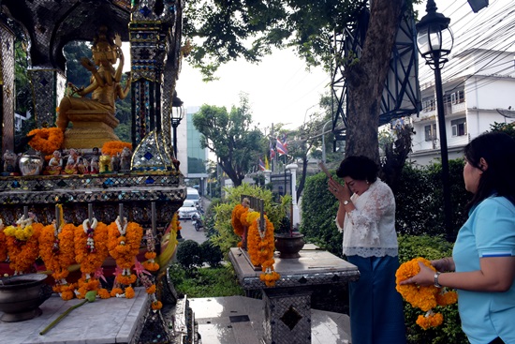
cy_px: 172
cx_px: 258
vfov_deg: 48.0
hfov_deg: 67.4
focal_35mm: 27
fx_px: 386
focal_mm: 18
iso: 800
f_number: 8
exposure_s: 1/250
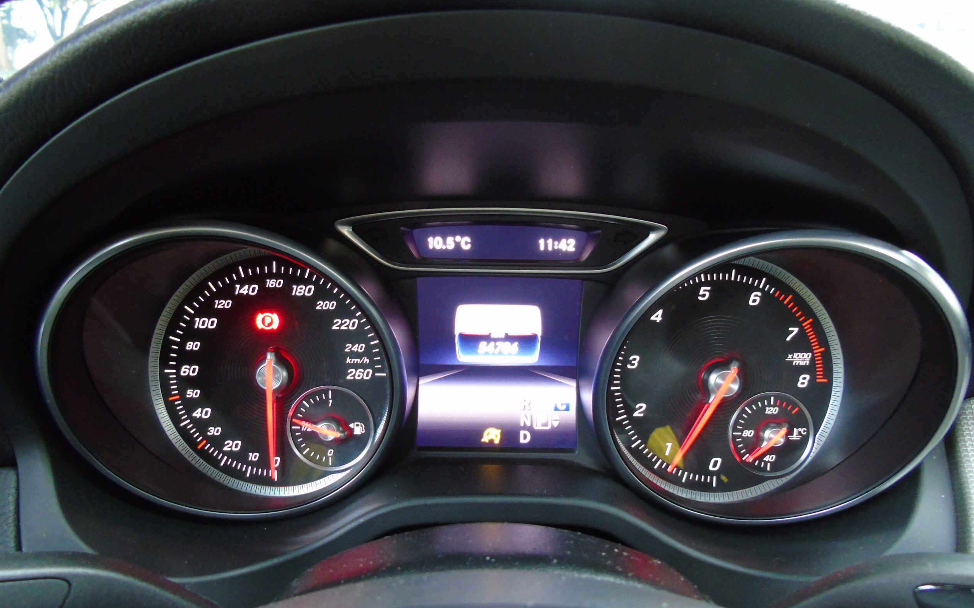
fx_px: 717
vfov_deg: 46.0
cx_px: 489
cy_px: 320
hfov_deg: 68.4
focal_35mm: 27
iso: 400
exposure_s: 1/6
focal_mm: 4.4
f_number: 3.4
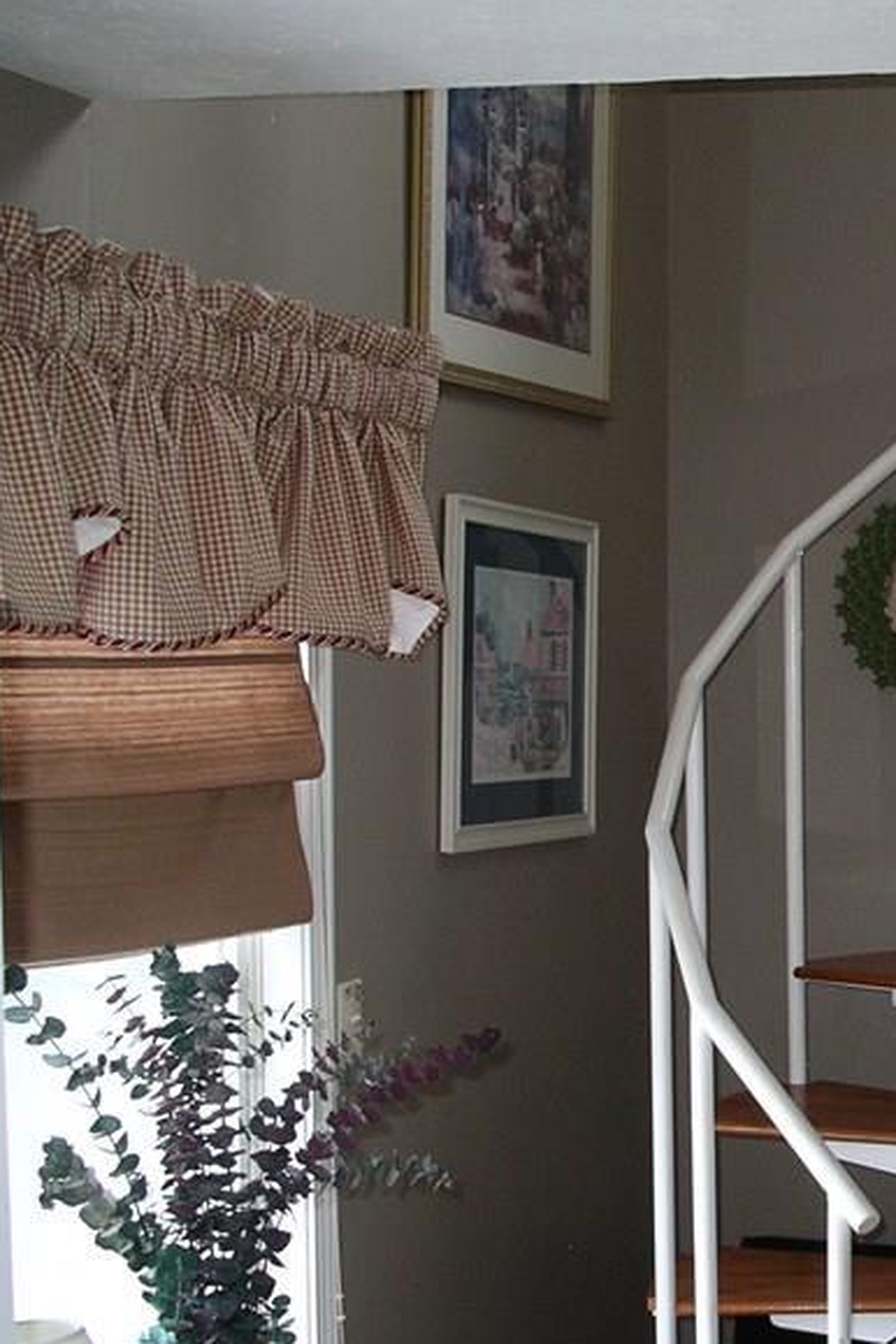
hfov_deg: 19.1
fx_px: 2538
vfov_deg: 29.6
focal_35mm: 68
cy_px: 778
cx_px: 1014
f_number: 2.8
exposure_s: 1/40
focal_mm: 7.8
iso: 200
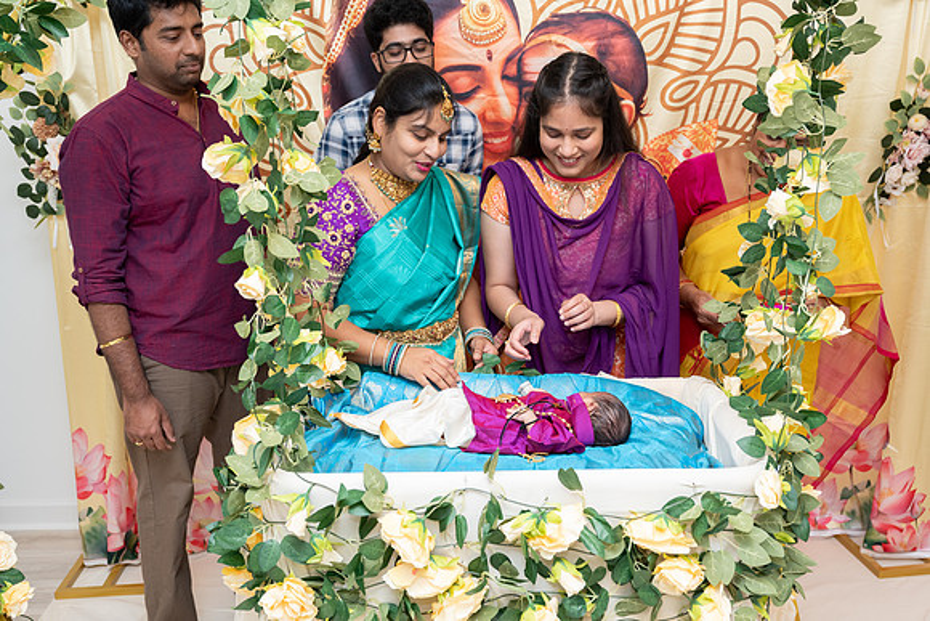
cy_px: 310
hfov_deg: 58.0
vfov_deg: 40.6
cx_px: 465
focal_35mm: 32
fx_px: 840
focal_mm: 32.5
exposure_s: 1/200
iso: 500
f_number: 4
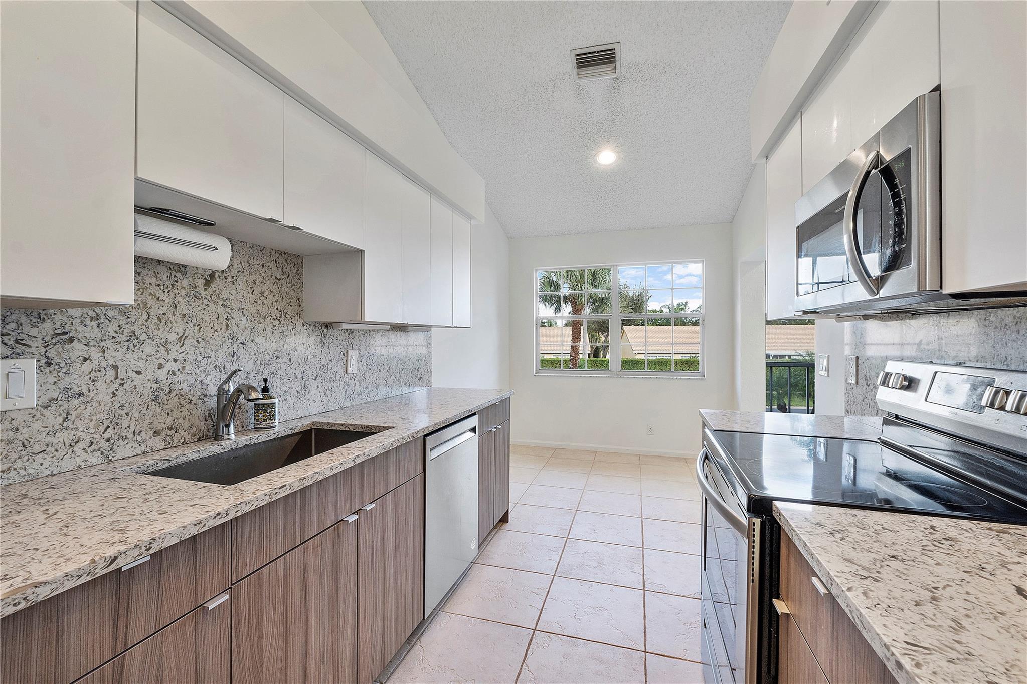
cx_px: 514
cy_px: 342
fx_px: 428
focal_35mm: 15
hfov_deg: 100.4
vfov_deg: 77.3
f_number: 11
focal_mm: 10
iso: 160
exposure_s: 1/6
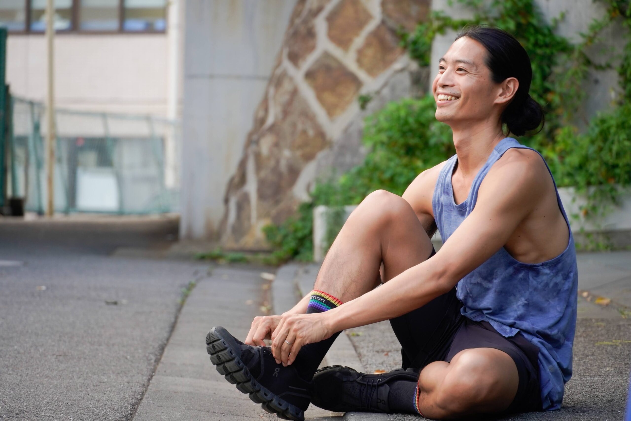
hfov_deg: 10.2
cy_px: 210
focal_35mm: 202
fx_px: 3541
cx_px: 316
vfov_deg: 6.8
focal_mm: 135
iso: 400
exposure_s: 1/125
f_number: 5.6
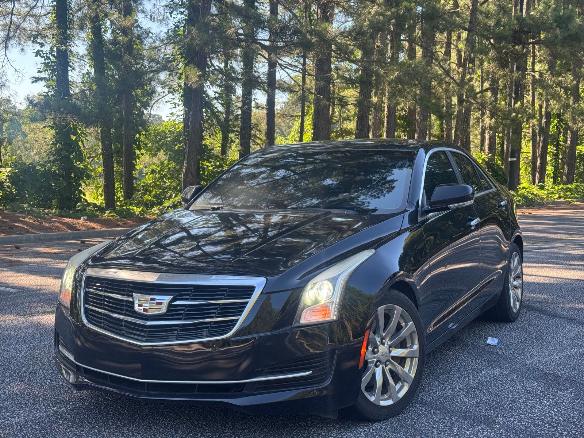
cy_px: 219
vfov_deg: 30.3
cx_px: 292
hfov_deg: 39.7
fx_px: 810
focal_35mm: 48
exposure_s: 1/326
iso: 64
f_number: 1.78
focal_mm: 6.76
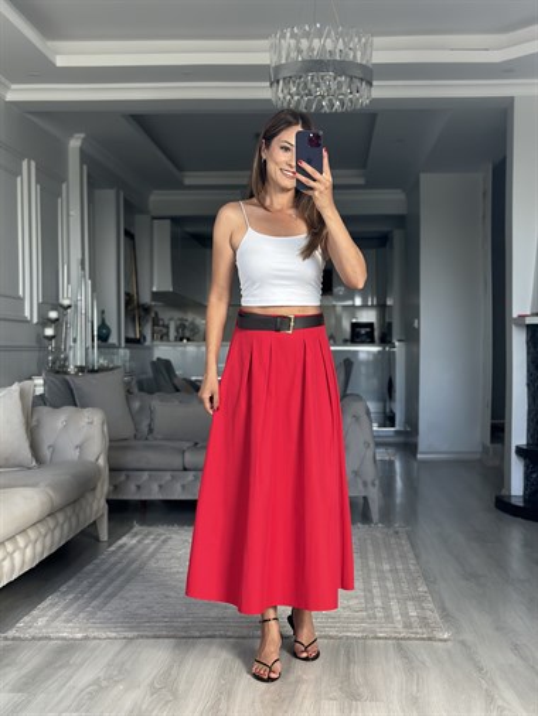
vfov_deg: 39.6
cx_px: 269
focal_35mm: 48
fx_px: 994
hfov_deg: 30.3
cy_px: 358
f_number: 1.78
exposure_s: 1/61
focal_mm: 6.86
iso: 125
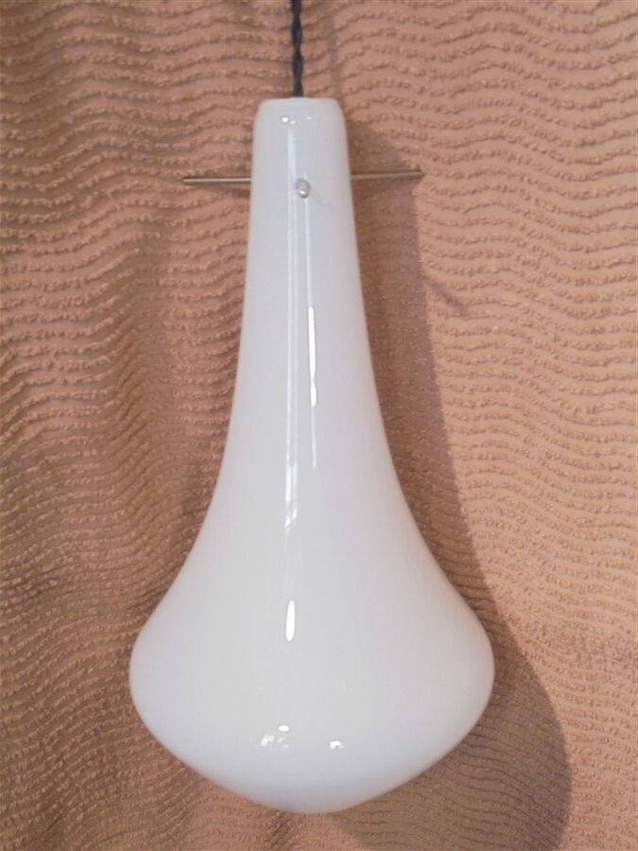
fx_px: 1057
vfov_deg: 43.9
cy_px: 426
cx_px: 319
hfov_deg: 33.6
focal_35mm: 43
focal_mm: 7.8
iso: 400
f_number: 4.5
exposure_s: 1/8
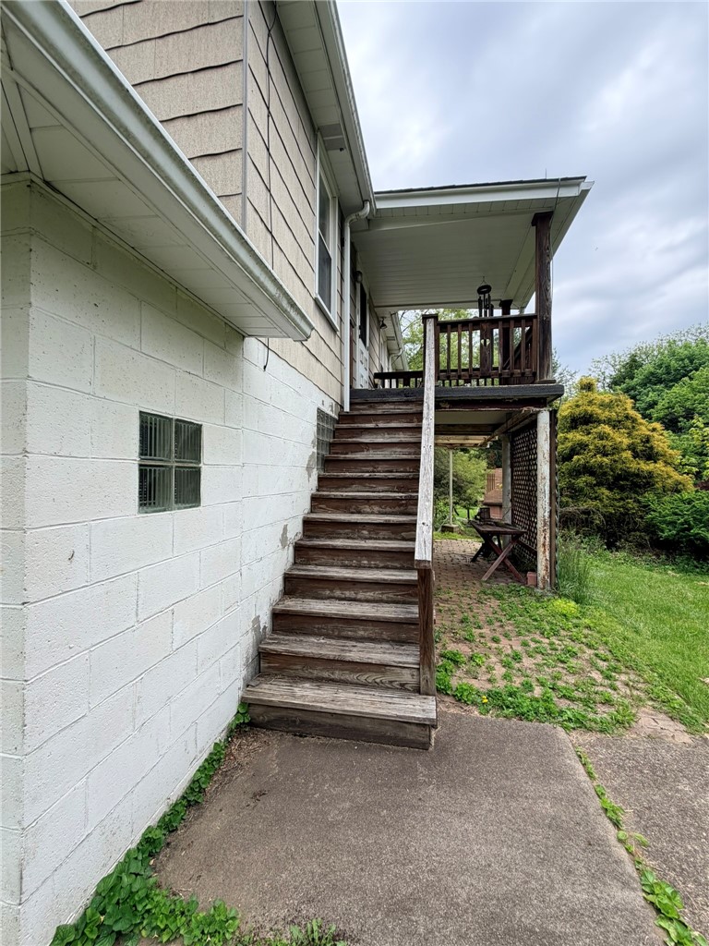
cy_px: 473
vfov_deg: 102.1
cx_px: 354
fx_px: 382
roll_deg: +0.4
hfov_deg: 85.7
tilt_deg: +2.0
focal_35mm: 14
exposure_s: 1/502
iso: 40
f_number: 2.2
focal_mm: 2.22
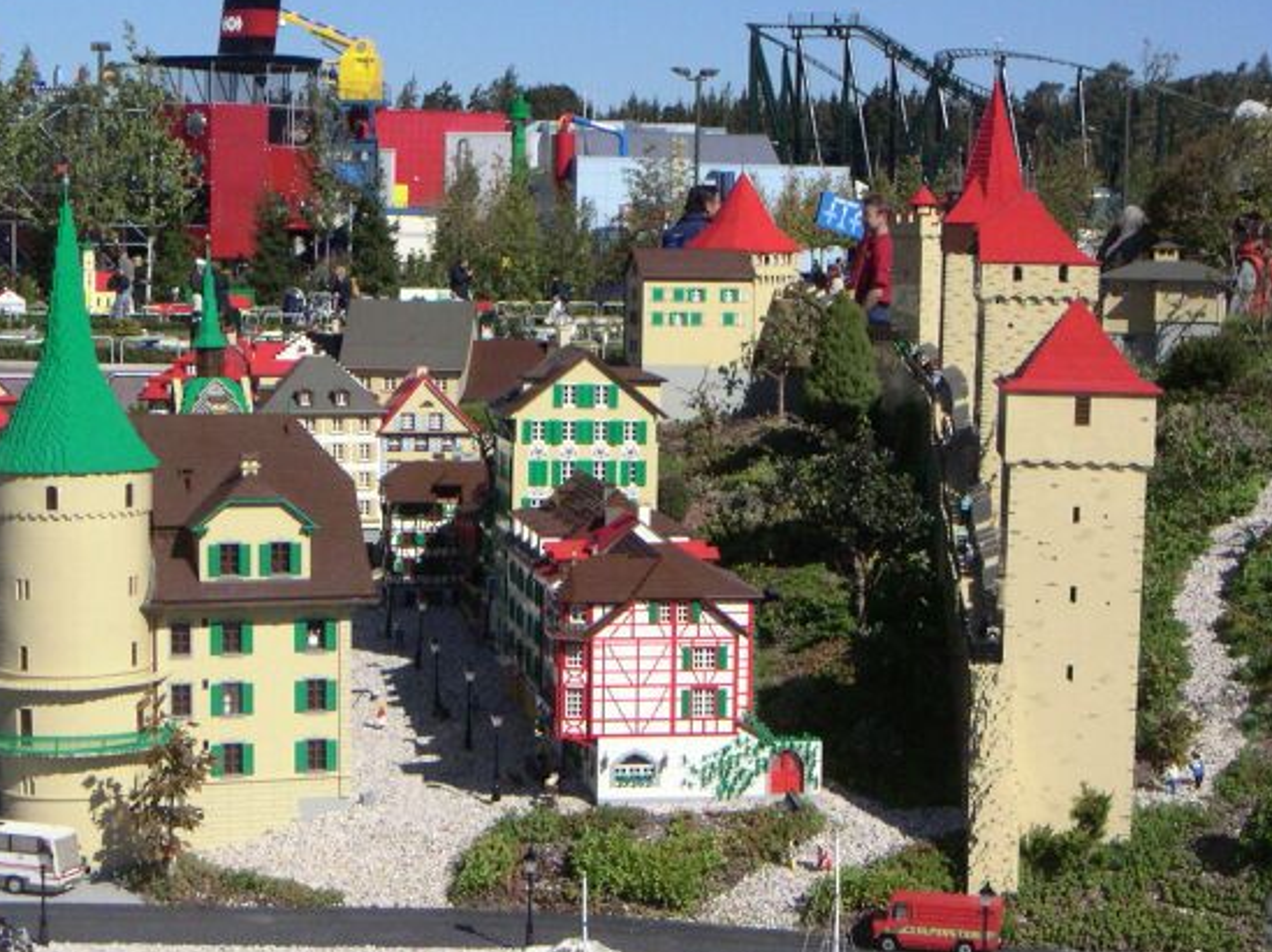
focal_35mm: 70
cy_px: 479
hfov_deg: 27.8
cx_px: 572
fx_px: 2571
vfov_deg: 21.0
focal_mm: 7.5
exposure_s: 1/750
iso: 160
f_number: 6.9
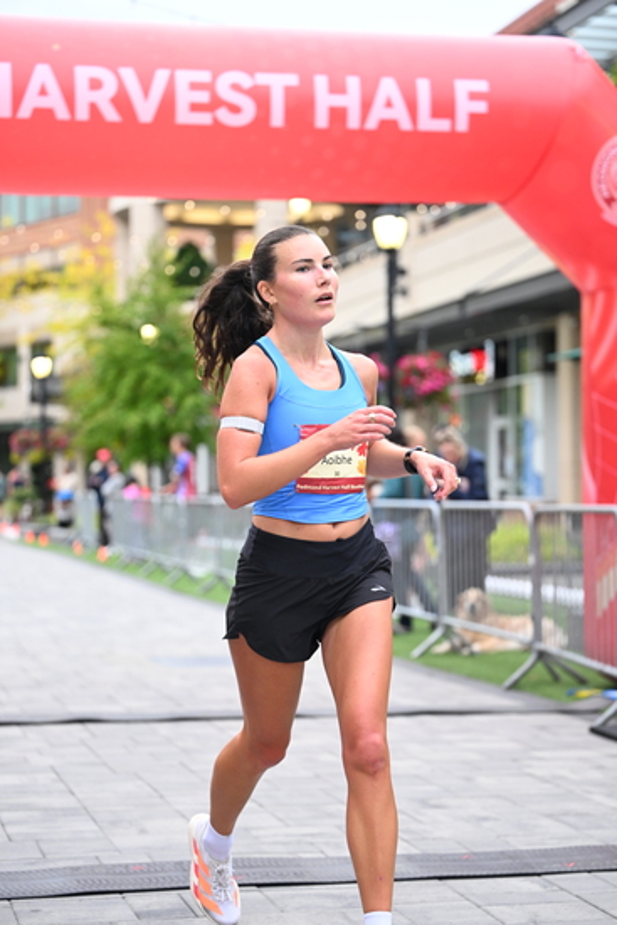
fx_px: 1978
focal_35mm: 77
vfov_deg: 26.3
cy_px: 462
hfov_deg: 17.7
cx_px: 308
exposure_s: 1/800
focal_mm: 77
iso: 1600
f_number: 2.8
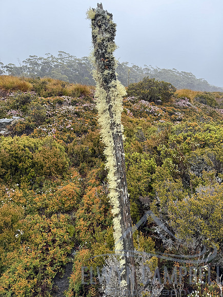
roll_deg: -0.8
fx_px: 206
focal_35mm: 24
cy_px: 148
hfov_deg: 56.8
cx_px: 112
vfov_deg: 71.6
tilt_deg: -9.3
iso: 80
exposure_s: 1/782
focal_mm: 6.86
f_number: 1.78
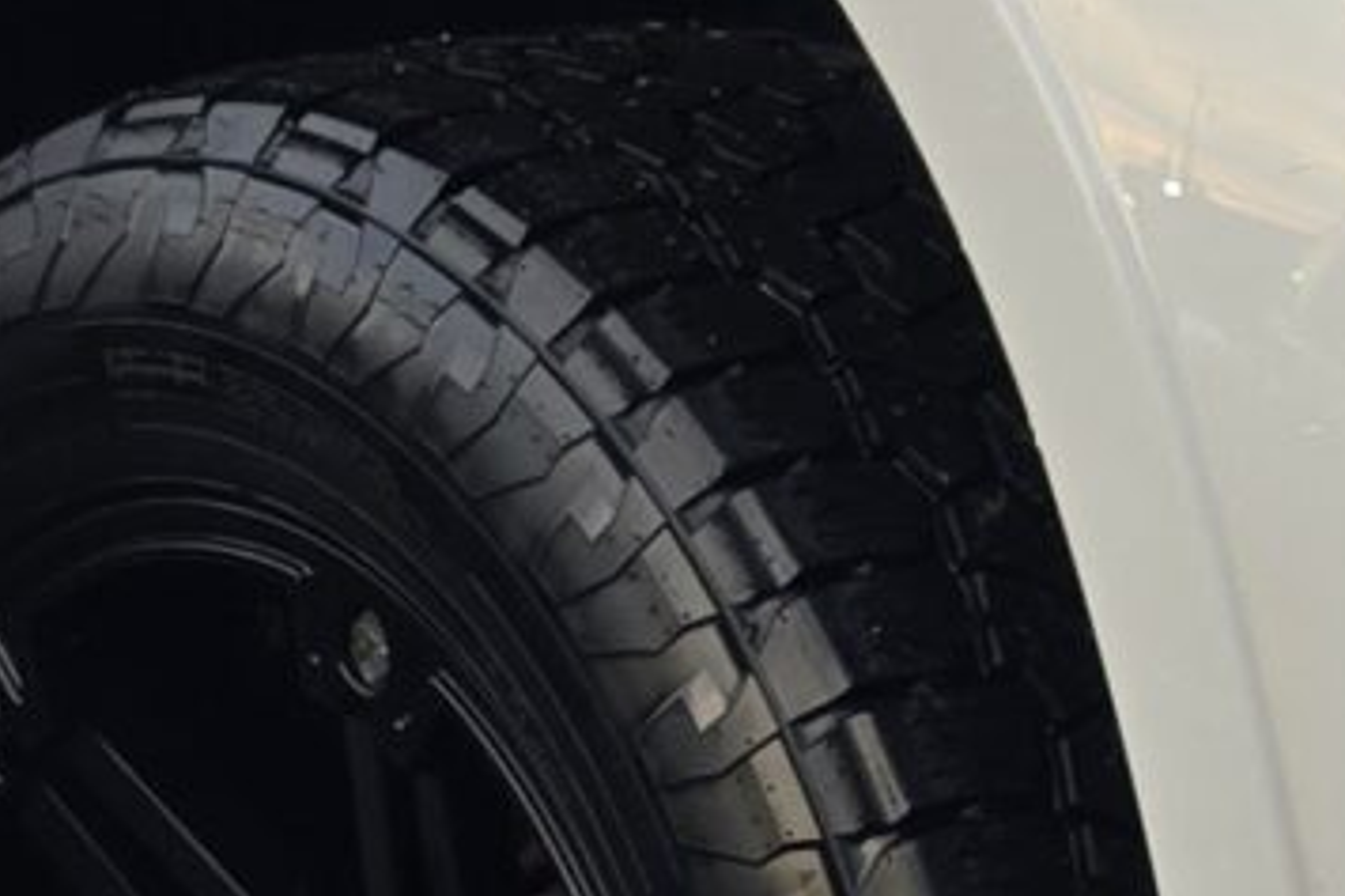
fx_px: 6423
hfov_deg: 11.8
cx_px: 1341
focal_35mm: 172
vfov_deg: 7.8
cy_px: -491
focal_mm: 6.3
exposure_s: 1/180
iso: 100
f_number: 1.7
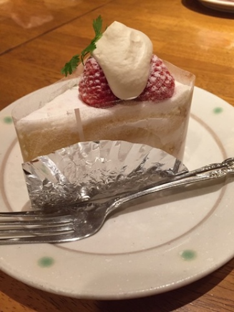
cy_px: 156
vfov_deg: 61.7
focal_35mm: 29
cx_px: 117
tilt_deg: -43.6
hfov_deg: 48.2
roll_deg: +2.8
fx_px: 261
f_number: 2.2
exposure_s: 1/30
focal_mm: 4.15
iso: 125
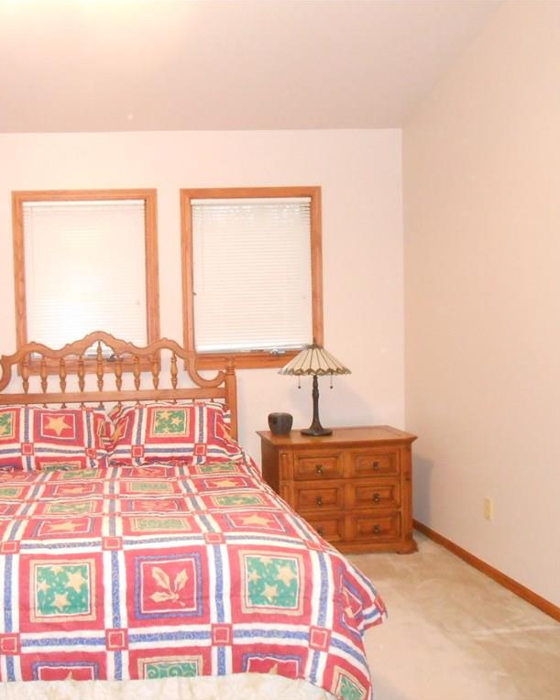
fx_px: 705
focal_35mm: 34
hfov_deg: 41.7
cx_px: 125
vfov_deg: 52.9
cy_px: 350
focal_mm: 4.6
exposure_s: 1/25
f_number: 3.5
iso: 1000
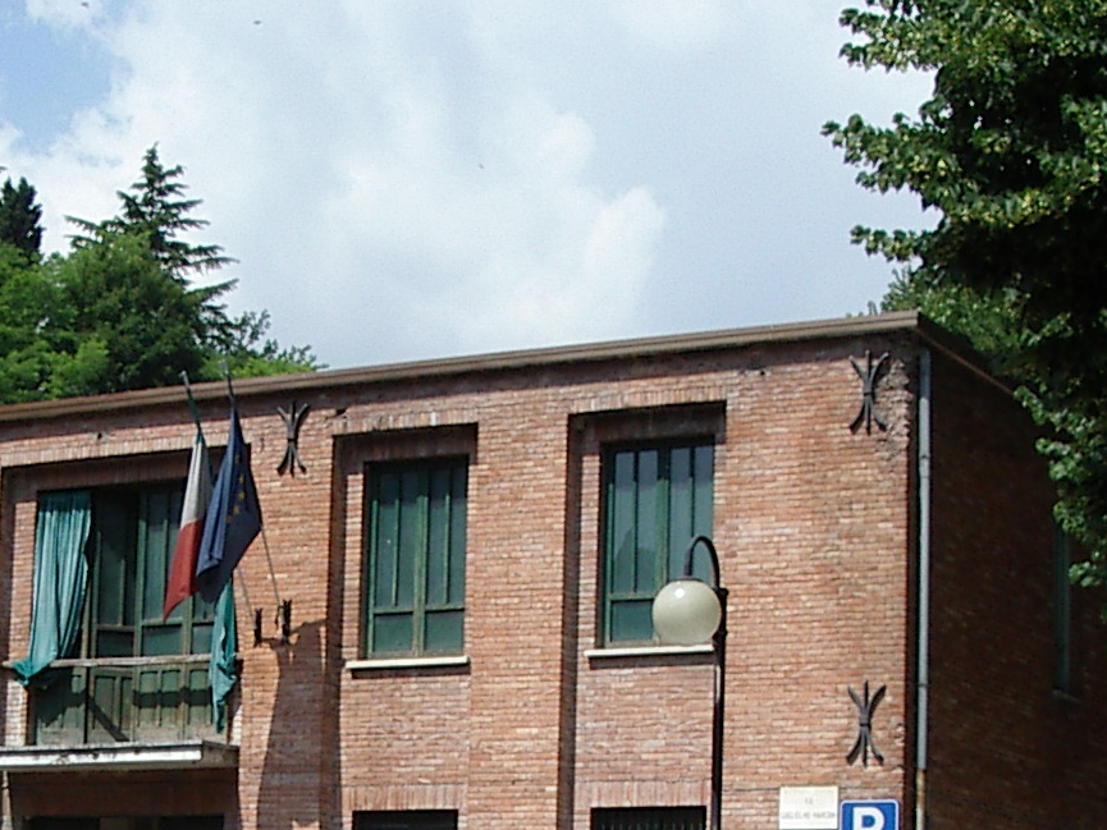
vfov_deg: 16.0
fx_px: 2879
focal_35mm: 90
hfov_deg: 21.6
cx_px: 271
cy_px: 876
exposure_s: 1/400
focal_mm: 5.8
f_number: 4.8
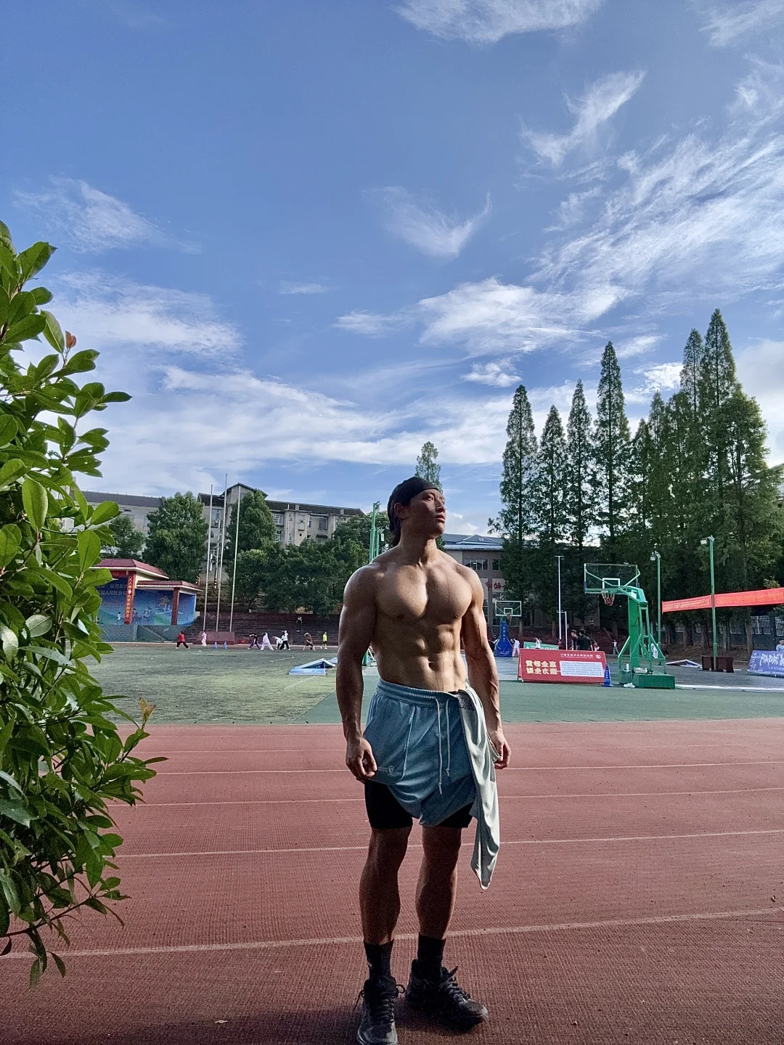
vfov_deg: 73.9
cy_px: 522
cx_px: 392
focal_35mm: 23
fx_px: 695
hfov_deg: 58.9
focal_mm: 2.69
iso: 25
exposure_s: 1/964
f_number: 1.9
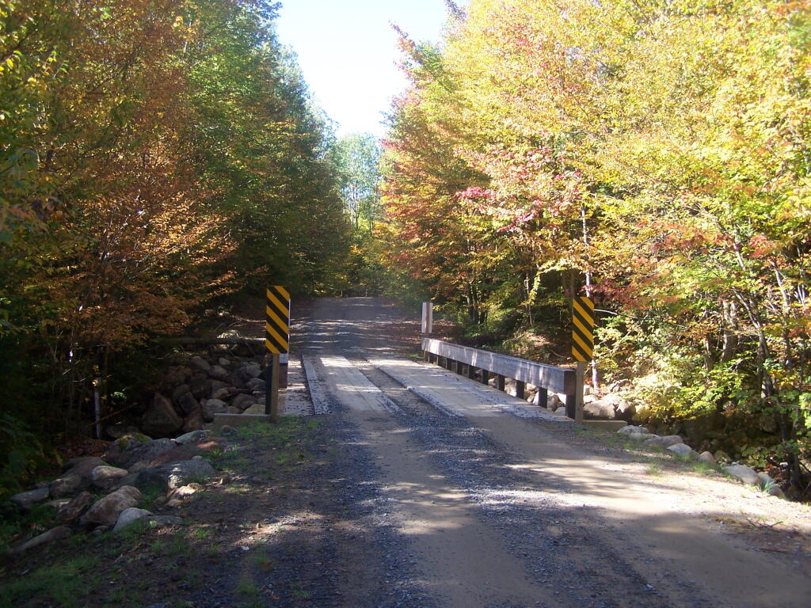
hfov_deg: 49.0
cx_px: 406
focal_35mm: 38
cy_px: 304
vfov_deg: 37.7
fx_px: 890
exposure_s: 1/160
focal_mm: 6.3
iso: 80
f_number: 2.8
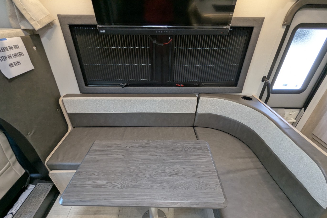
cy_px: 125
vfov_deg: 70.1
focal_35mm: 17
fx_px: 154
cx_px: 163
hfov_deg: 93.3
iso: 176
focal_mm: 2.35
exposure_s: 1/73.8
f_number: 2.2
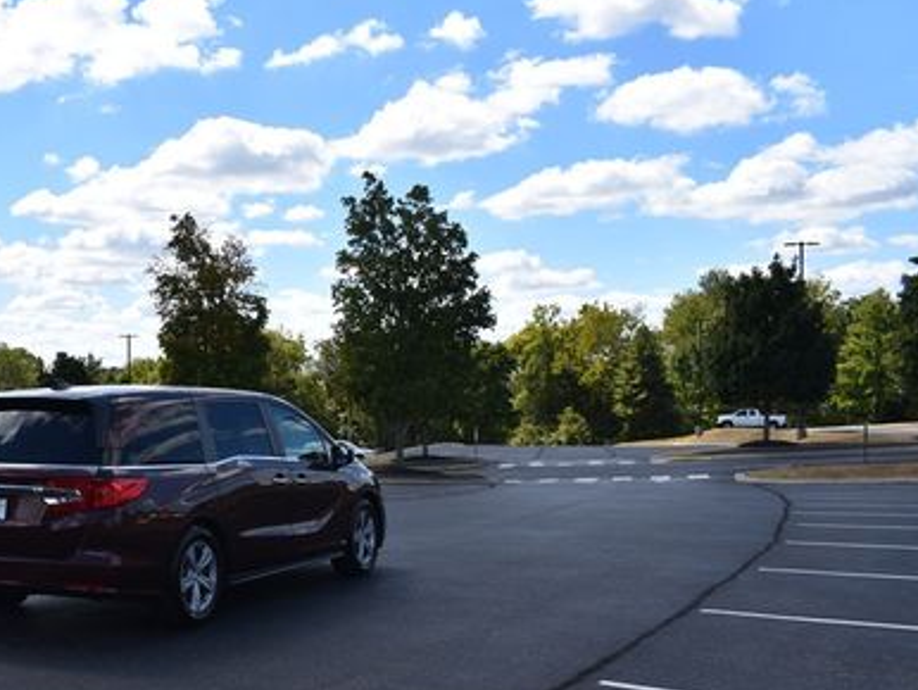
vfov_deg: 33.5
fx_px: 1141
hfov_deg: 41.8
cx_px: 178
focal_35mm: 43
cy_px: 422
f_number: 8
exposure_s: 1/250
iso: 100
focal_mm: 18
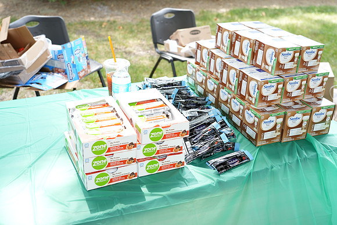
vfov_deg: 34.2
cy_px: 112
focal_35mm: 39
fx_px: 365
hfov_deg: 49.5
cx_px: 168
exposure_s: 1/80
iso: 250
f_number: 5
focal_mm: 39
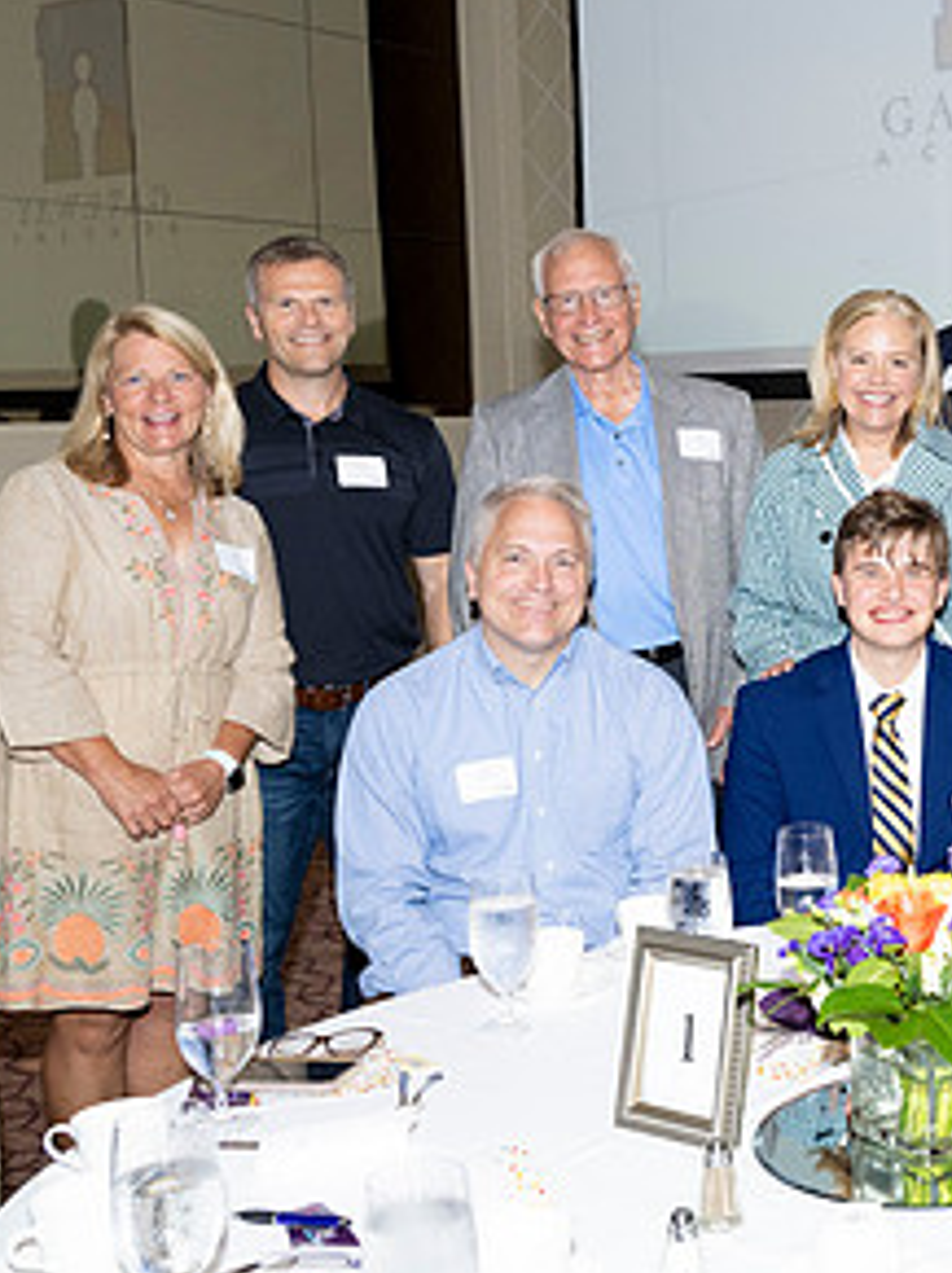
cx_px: 1035
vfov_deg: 37.5
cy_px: 577
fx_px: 1873
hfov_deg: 26.4
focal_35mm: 51
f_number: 5.6
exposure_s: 1/200
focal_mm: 26.5
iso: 800
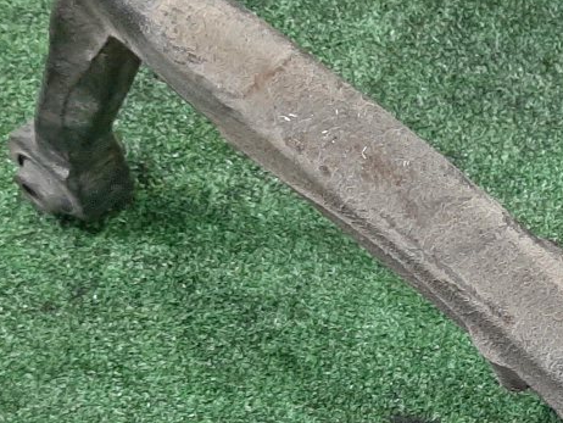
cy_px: 478
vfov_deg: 17.5
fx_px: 1318
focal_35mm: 81
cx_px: 713
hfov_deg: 21.9
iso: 186
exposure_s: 1/25
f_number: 1.7
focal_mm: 3.93
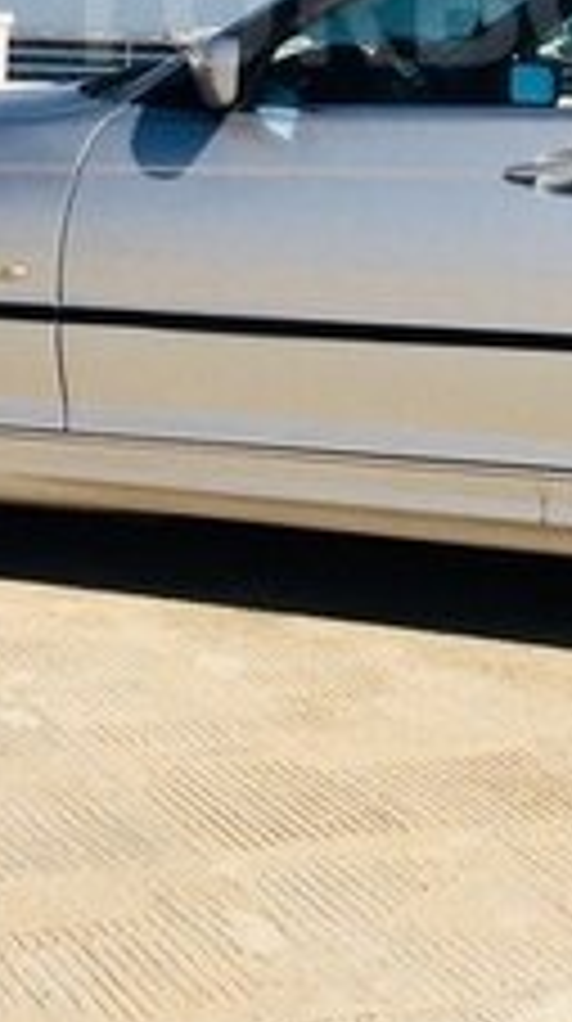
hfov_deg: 13.0
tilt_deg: +1.5
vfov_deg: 22.3
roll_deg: -2.7
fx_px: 2491
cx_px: 509
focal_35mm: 92
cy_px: -2
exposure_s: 1/5128
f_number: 2.2
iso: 32
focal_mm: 4.15
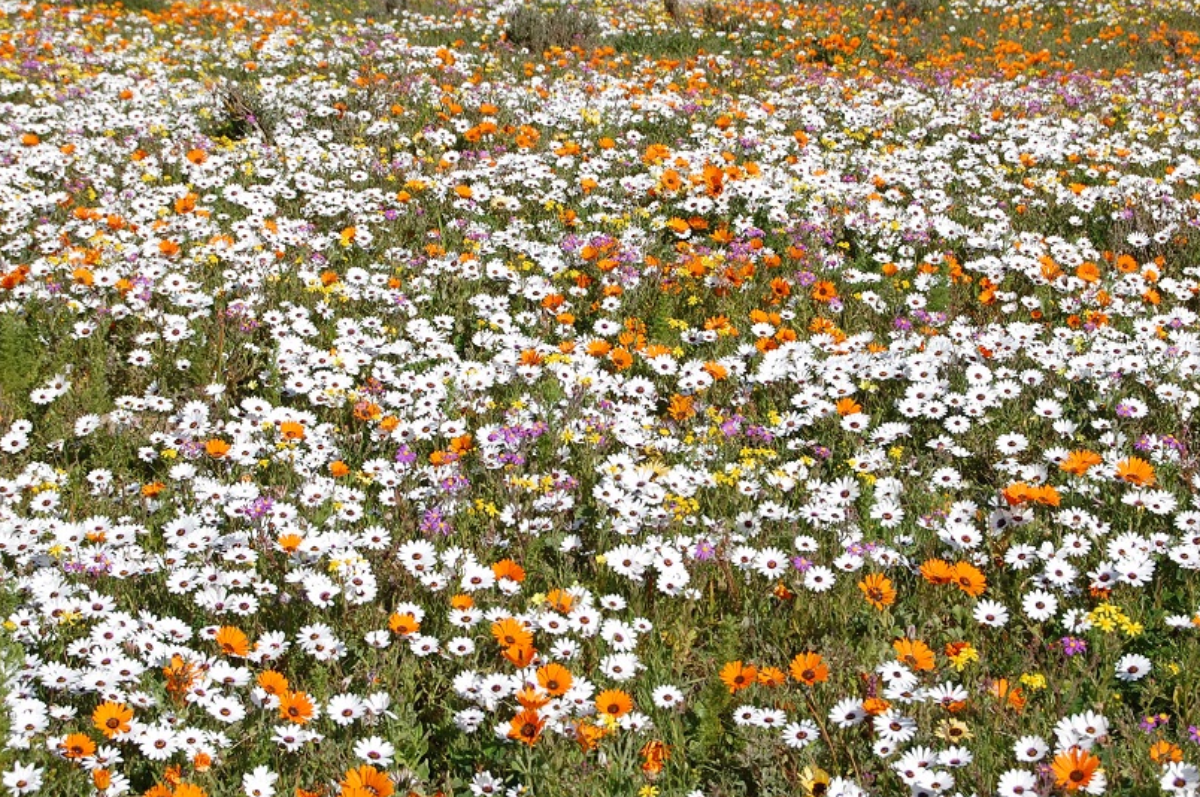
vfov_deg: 13.3
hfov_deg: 19.9
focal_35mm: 103
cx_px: 625
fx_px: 3417
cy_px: 324
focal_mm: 55
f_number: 11
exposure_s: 1/500
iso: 200
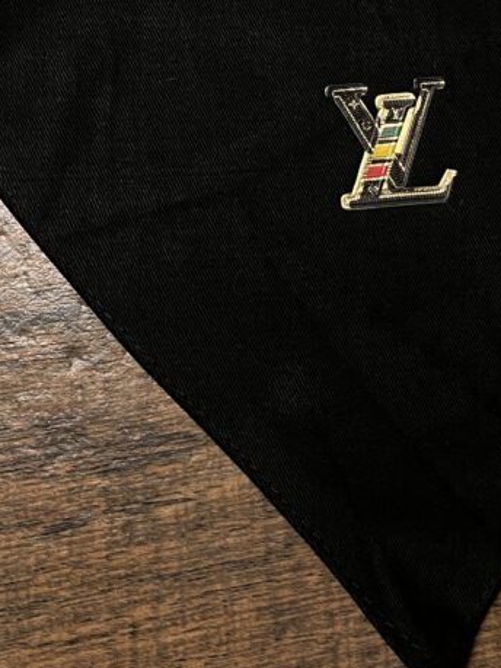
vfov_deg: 31.7
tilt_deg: -78.7
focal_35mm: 58
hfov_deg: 25.0
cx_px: 368
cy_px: 71
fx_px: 1120
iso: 400
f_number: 1.6
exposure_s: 1/33
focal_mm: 5.1
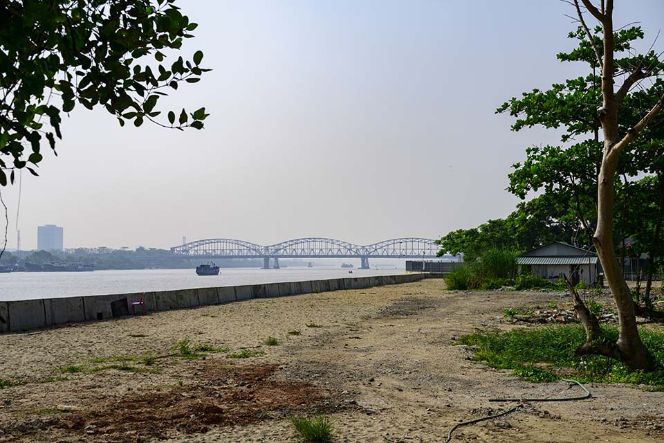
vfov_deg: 27.5
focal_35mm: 49
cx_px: 332
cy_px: 222
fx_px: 904
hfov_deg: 40.3
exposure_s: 1/800
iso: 160
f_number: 9
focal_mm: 49
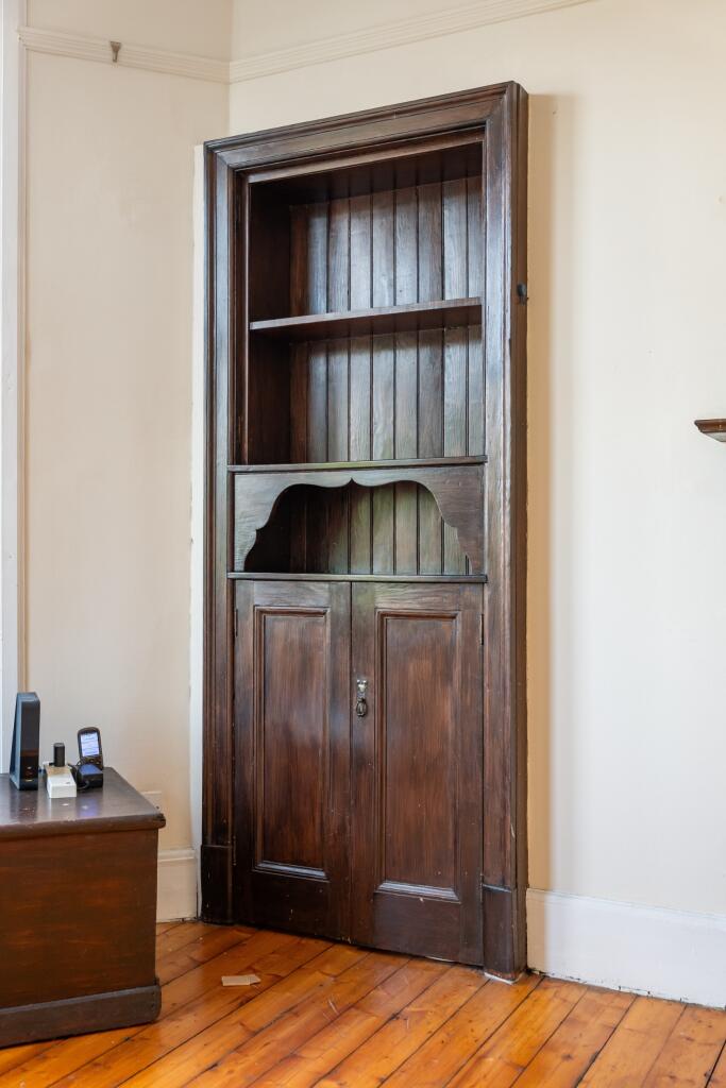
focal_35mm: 36
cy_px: 544
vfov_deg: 53.1
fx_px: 1089
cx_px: 363
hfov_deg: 36.9
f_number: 4
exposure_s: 1/125
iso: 640
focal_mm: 36
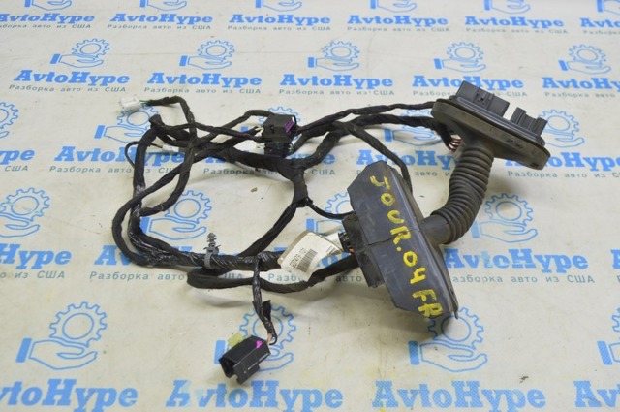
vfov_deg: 36.8
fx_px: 619
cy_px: 206
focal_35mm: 36
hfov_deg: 53.2
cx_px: 310
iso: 400
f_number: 5.6
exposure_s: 1/20
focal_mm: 24
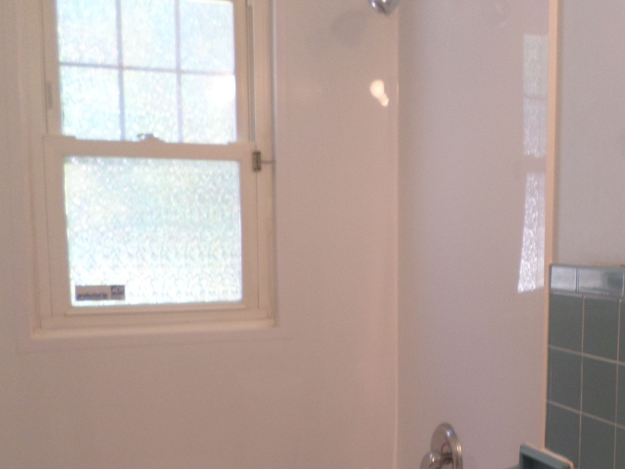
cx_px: 453
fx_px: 830
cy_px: 342
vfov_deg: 31.1
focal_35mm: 46
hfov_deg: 40.3
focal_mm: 4.5
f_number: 2.5
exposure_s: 1/30
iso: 100
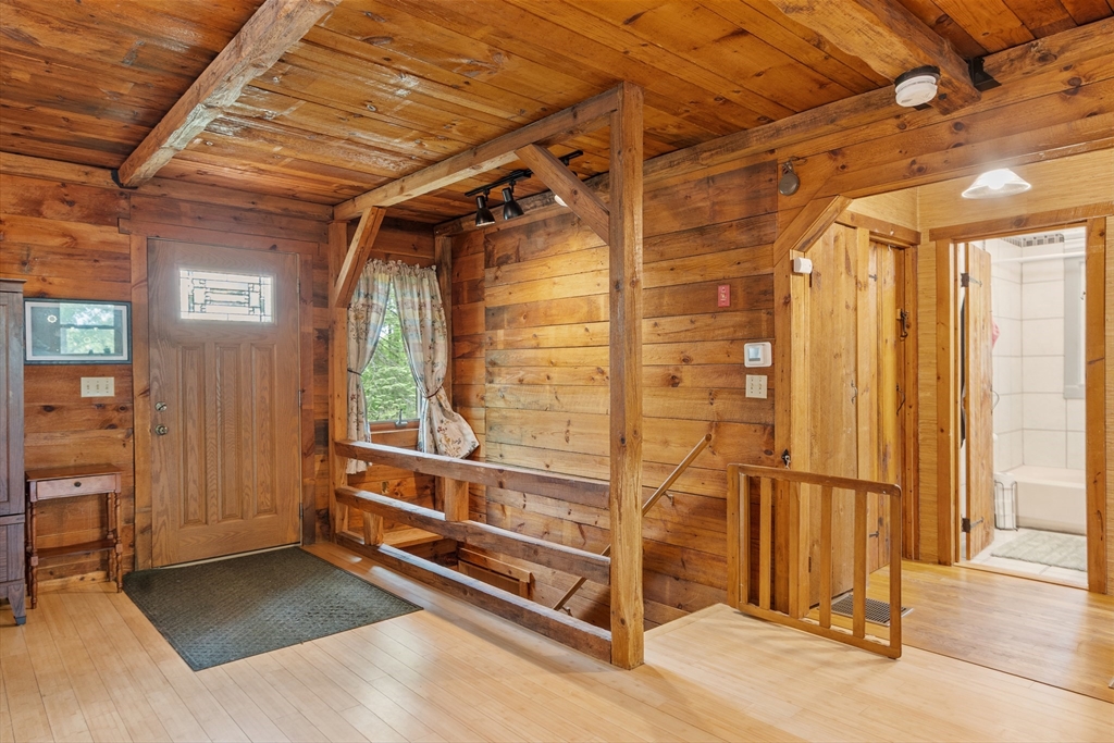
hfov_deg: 81.2
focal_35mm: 21
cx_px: 557
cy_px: 372
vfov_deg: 59.5
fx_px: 650
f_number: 8
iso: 400
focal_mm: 14
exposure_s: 5
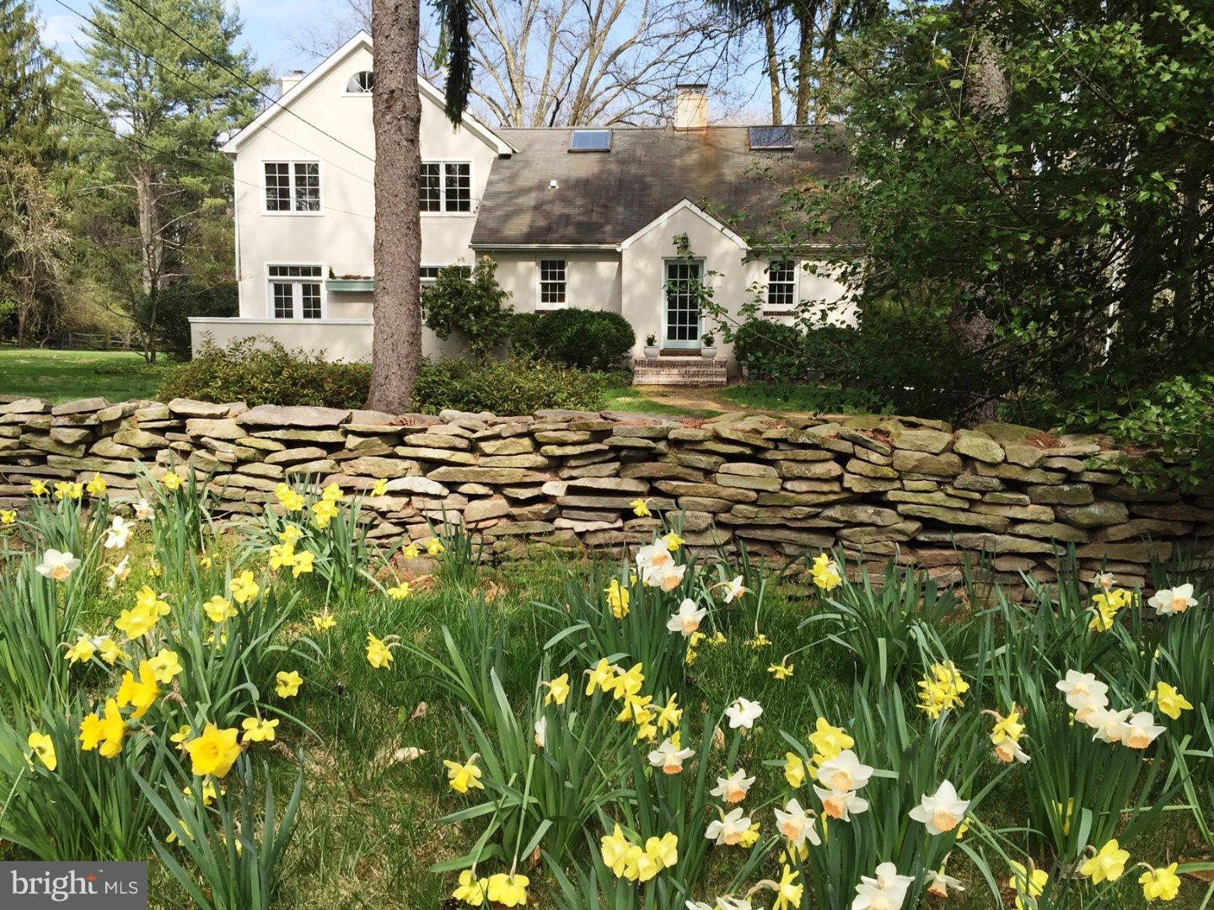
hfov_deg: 61.7
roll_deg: -1.2
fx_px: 1017
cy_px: 455
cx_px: 607
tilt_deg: -8.1
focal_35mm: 29
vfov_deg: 48.2
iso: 32
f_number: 2.2
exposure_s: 1/732
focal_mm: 4.15
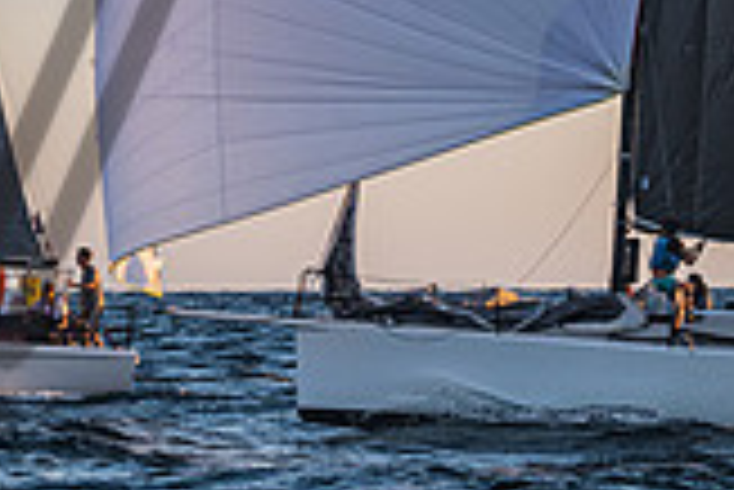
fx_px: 7877
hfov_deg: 5.3
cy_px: -251
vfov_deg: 3.6
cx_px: -231
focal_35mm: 386
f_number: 7.1
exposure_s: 1/200
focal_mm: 100
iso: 250
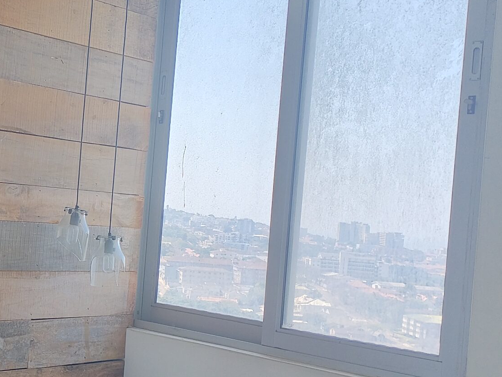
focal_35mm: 60
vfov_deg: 24.4
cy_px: 220
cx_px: 5
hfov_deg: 30.1
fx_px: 870
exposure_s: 1/100
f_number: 1.8
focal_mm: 4.25
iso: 133
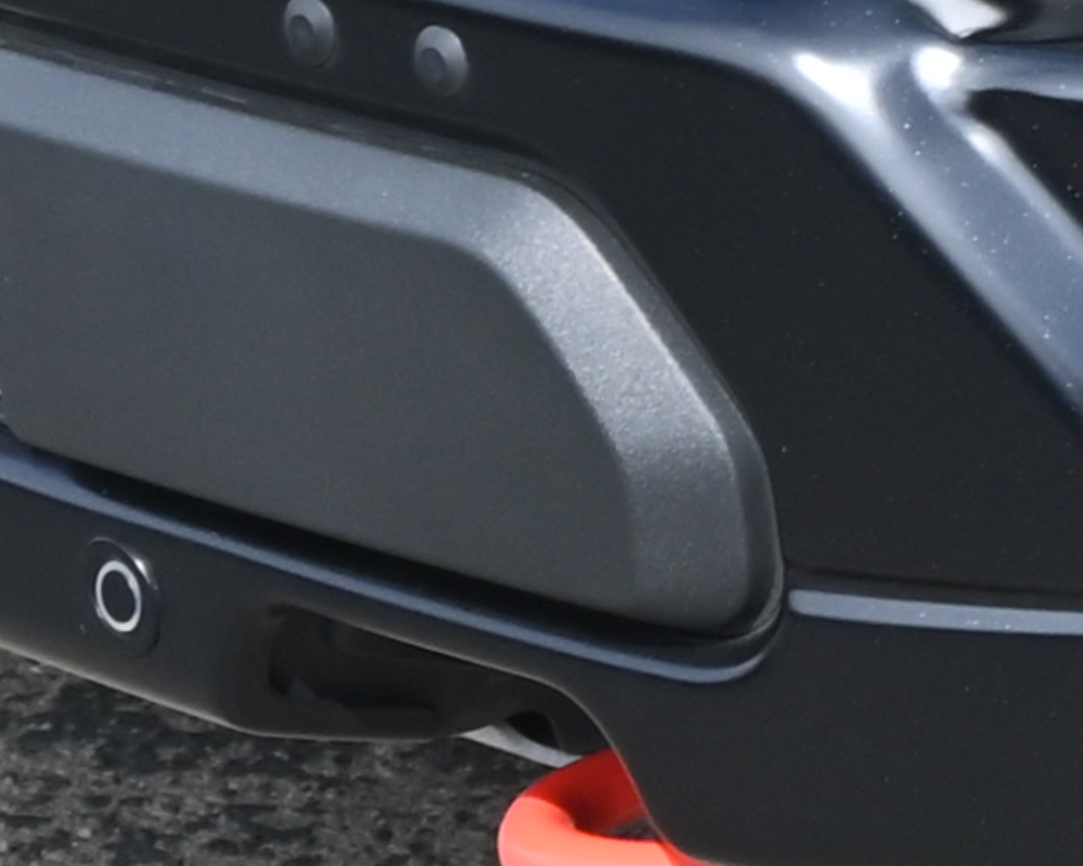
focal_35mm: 283
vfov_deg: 5.4
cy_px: -884
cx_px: 3299
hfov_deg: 6.3
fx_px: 9069
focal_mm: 22
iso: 100
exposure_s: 1/320
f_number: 6.3
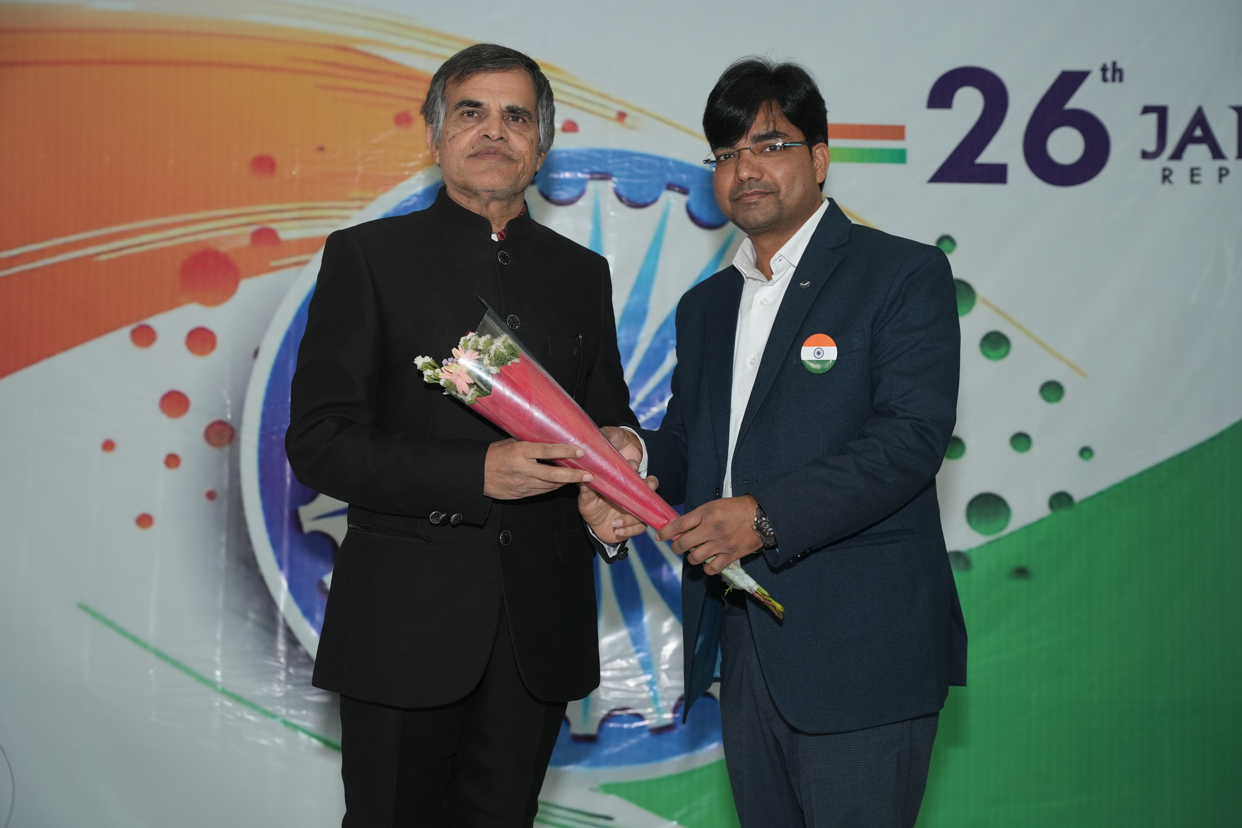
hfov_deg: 39.4
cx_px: 621
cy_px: 414
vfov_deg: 26.8
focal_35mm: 50
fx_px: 1735
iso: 1600
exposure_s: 1/200
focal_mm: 50.3
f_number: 4.5
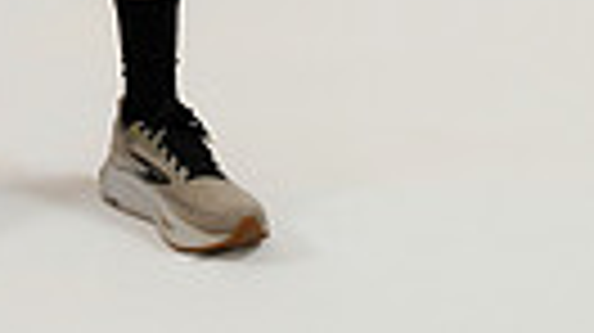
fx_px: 2609
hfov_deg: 12.8
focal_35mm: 166
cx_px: 0
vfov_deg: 6.8
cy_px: -572
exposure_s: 1/125
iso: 320
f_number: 4
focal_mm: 46.5
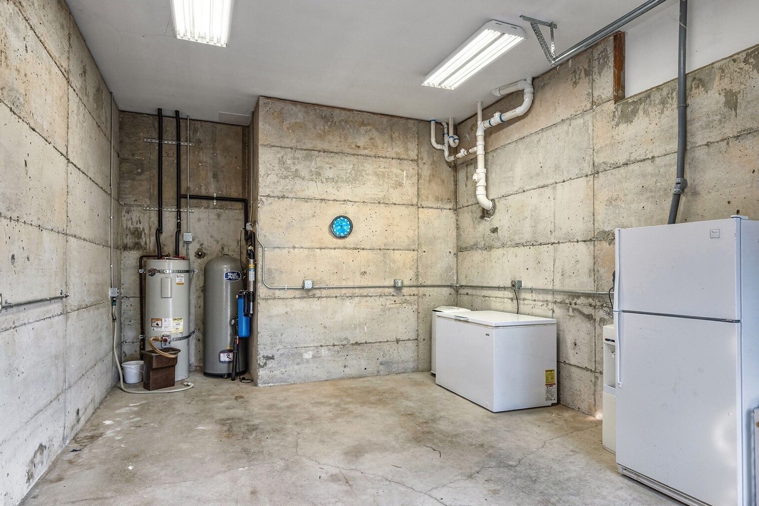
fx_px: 433
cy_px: 270
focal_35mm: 21
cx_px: 395
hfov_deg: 82.4
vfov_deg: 60.5
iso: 800
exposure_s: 1/125
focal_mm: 18.5
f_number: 11
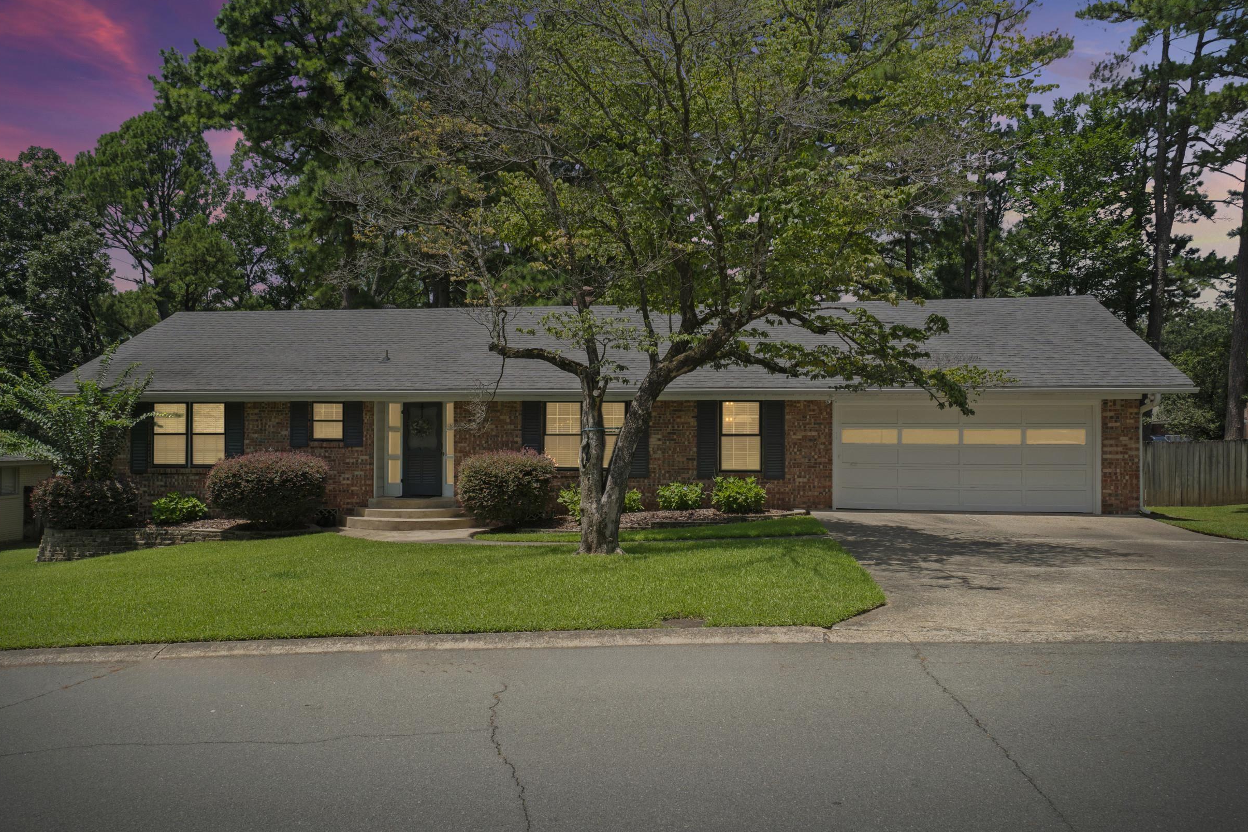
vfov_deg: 46.4
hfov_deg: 65.5
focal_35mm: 28
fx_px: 971
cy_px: 428
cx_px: 607
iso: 250
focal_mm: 18
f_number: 9
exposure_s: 1/80
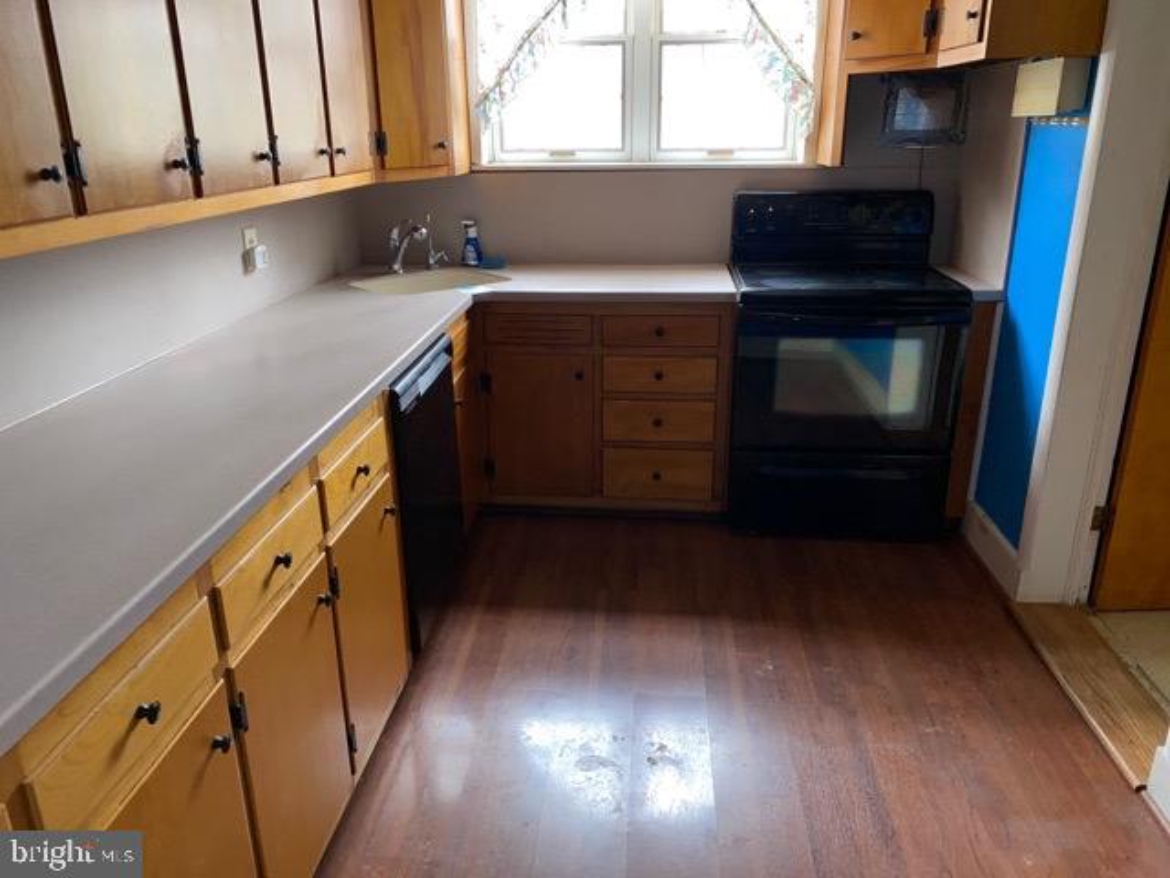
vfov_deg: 53.1
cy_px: 439
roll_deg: +0.6
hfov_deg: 67.3
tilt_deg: -19.8
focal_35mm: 26
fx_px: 879
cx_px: 585
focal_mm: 4.25
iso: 40
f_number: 1.8
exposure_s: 1/17
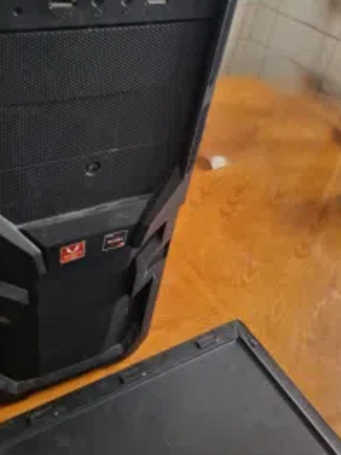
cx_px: 111
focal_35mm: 35
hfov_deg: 40.1
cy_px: 170
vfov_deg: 52.1
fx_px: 460
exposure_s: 1/14
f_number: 1.8
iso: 1250
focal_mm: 5.54
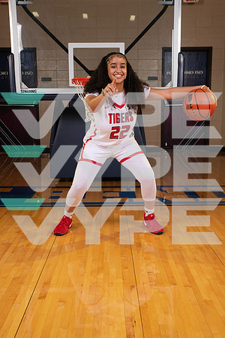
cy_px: 169
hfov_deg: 31.9
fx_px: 394
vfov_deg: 46.4
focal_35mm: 42
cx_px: 112
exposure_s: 1/320
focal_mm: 42
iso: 320
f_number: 7.1
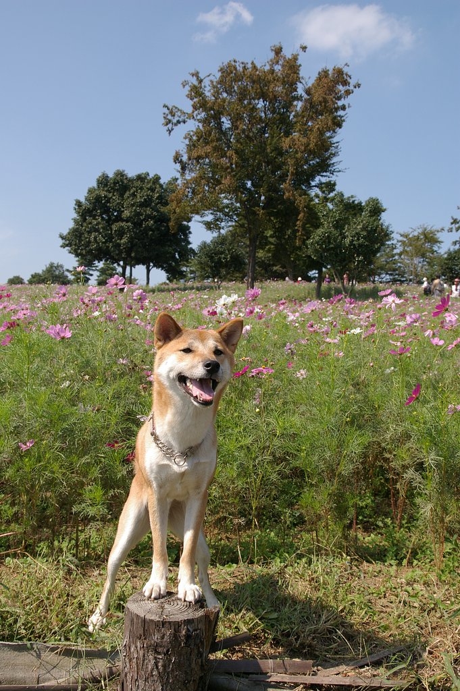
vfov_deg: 55.1
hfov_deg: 38.3
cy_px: 346
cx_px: 230
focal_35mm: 34
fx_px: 662
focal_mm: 23
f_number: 8
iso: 200
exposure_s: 1/500
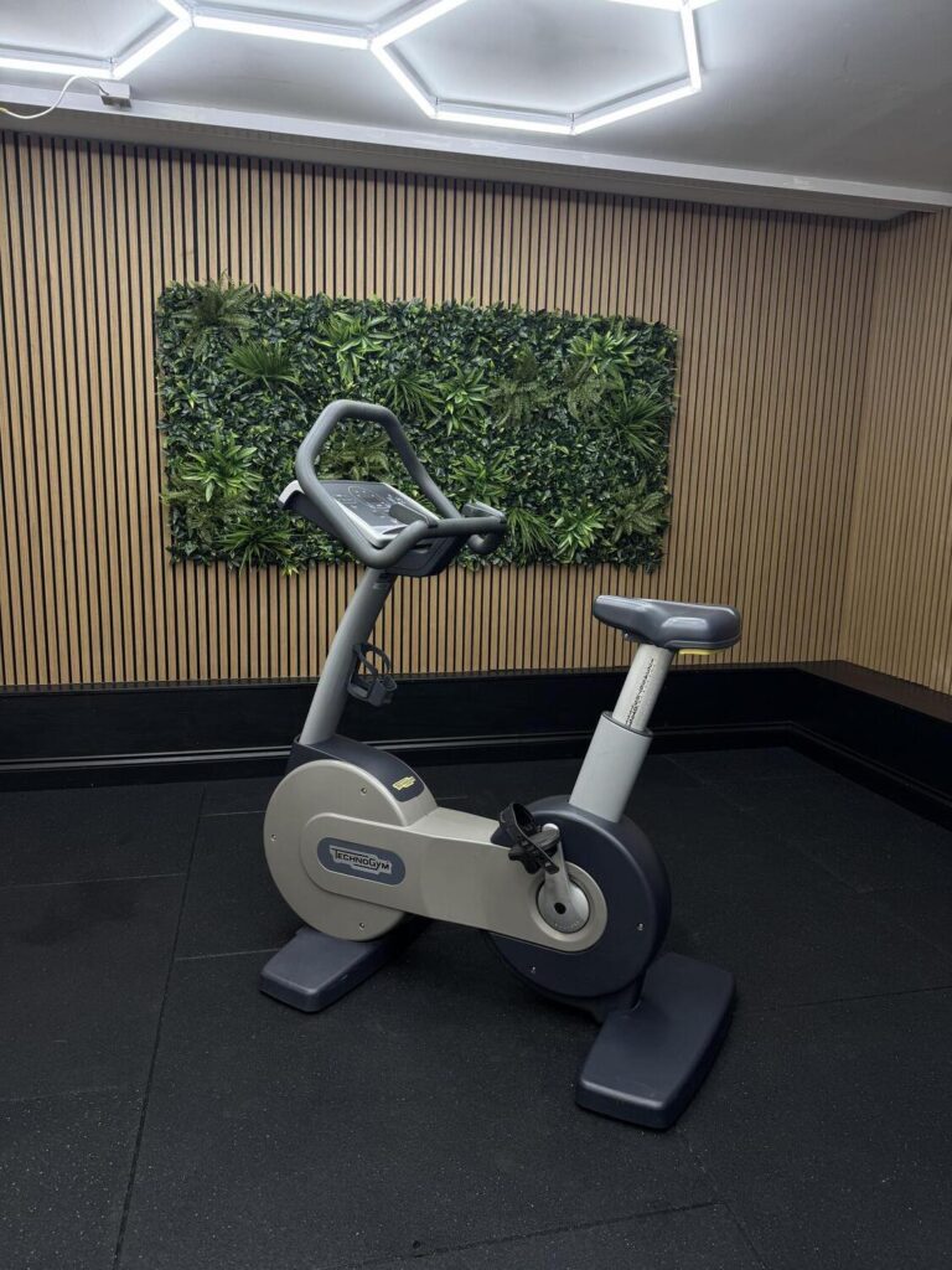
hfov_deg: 56.8
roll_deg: -1.2
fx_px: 880
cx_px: 476
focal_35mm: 24
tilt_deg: -10.0
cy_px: 635
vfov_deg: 71.6
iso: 100
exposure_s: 1/100
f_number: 1.78
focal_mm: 6.76
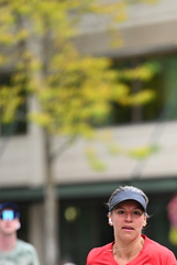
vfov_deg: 4.5
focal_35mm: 456
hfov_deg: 3.0
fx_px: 3358
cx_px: 181
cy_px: 300
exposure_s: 1/1600
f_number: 2.8
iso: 640
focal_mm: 200
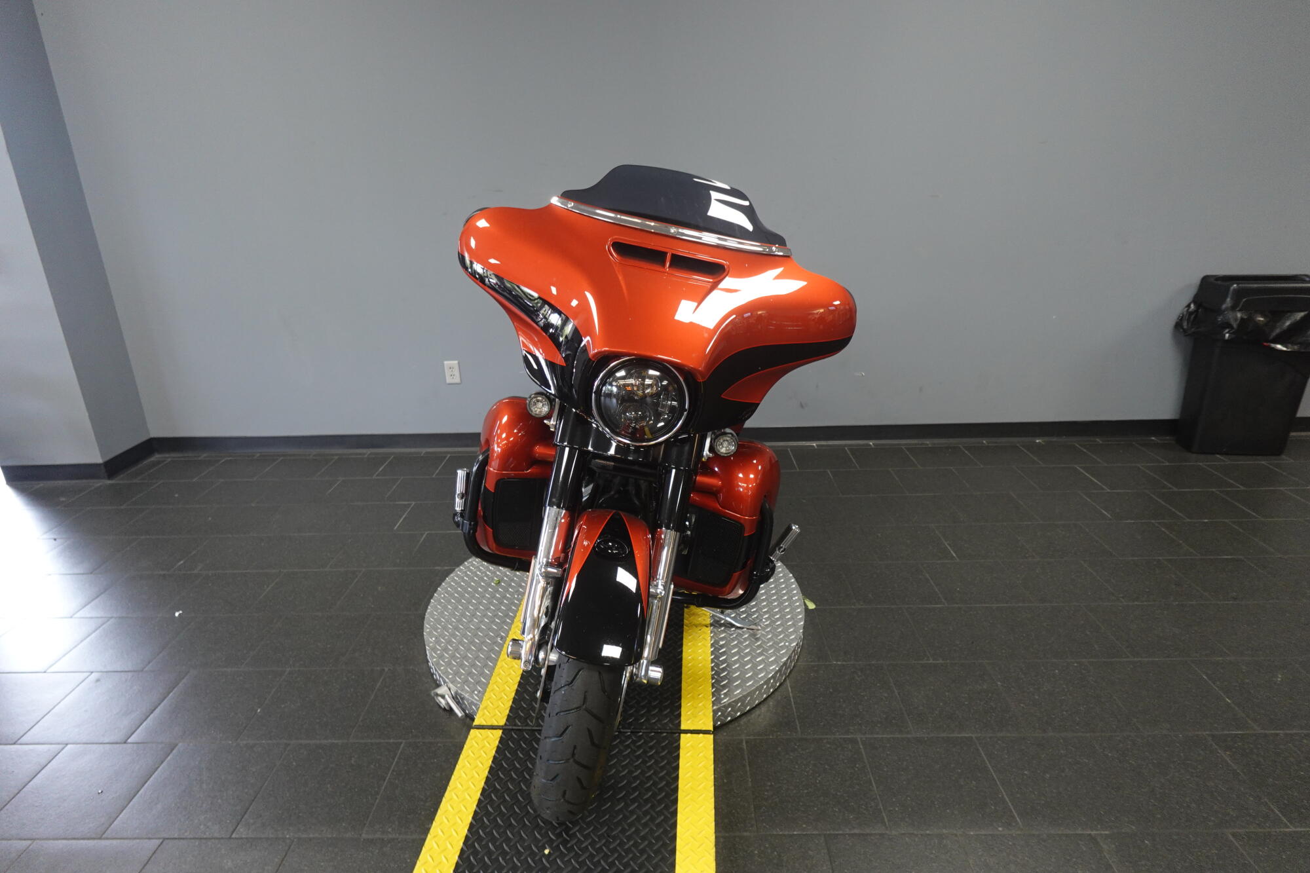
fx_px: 728
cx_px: 655
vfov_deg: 61.9
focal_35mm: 20
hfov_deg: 84.0
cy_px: 436
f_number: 2
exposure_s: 1/80
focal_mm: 7.6
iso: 500
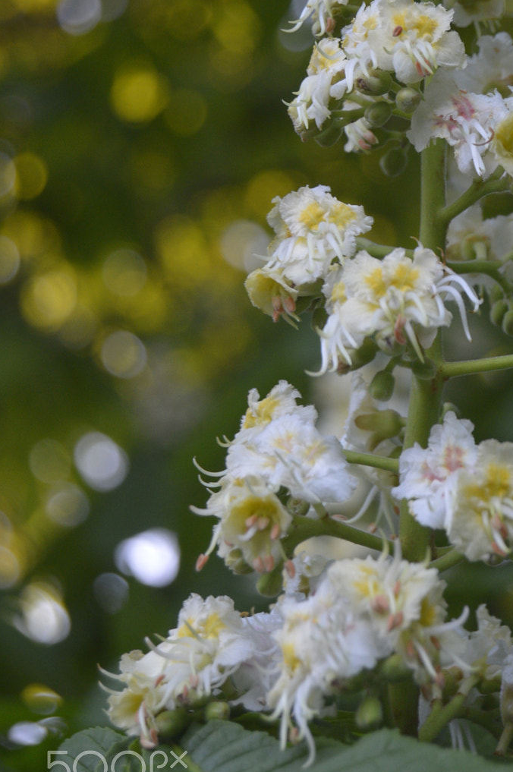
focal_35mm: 130
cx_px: 403
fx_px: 2780
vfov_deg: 15.8
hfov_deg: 10.5
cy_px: 260
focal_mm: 55
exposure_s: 1/60
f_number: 5.6
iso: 640
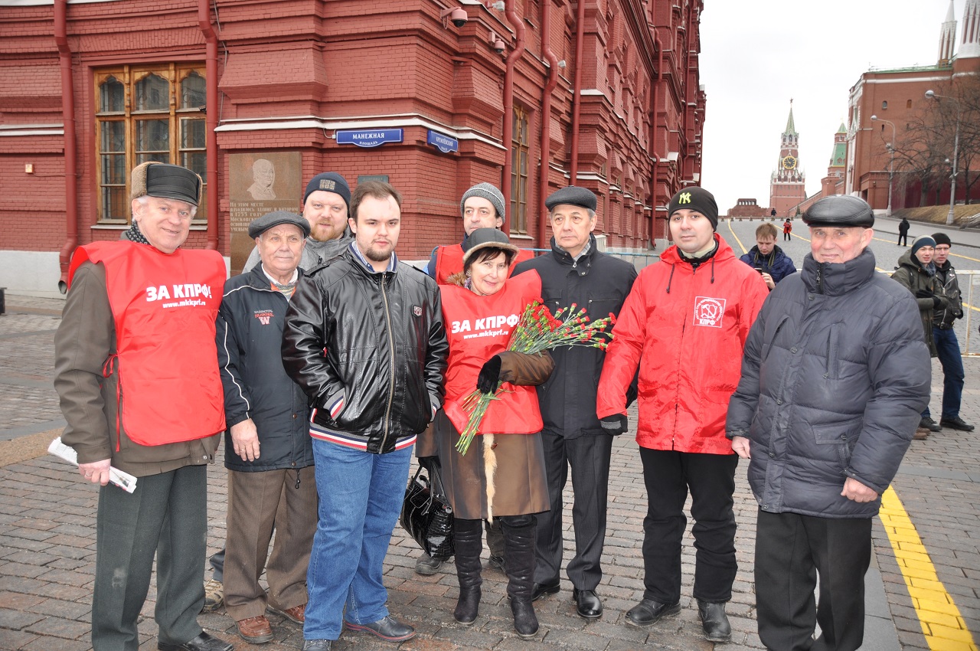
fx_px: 897
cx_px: 490
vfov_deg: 39.9
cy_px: 326
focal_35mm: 33
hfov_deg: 57.3
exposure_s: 1/200
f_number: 4
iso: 200
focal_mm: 22
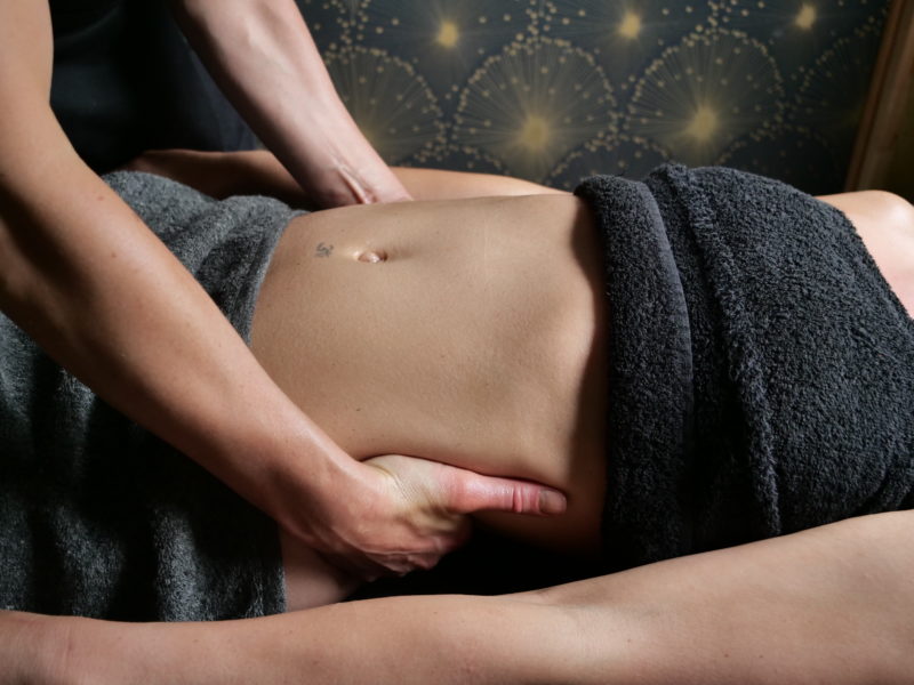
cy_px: 342
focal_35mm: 38
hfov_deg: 49.0
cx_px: 457
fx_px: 1003
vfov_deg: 37.7
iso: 640
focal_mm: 19
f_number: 3.2
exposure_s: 1/60
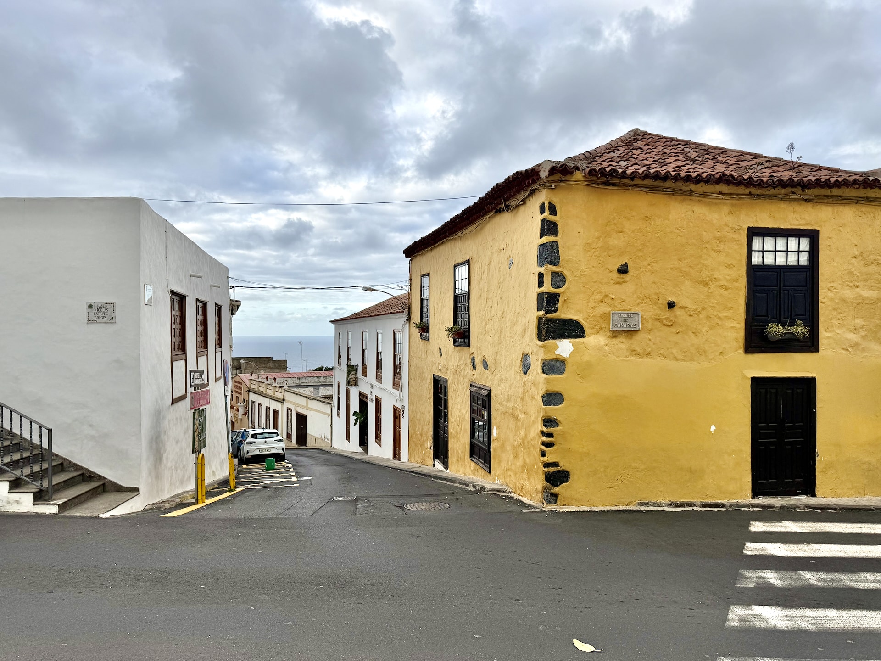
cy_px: 330
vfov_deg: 56.8
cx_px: 440
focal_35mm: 24
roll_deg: -0.2
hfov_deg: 71.6
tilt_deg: +0.4
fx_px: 611
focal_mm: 6.76
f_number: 1.78
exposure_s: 1/1106
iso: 80
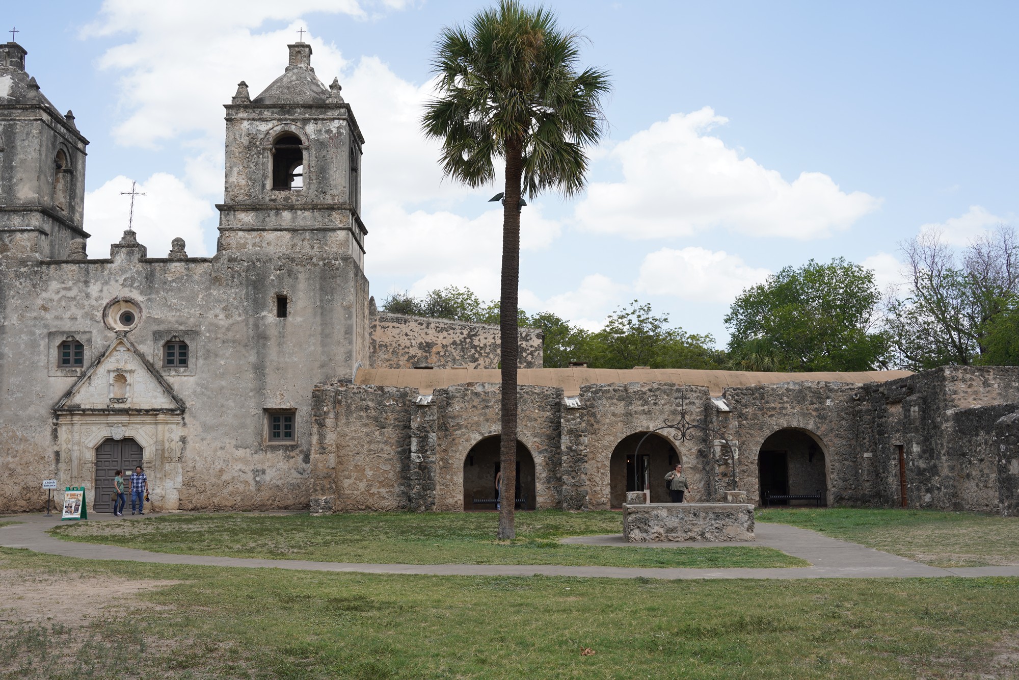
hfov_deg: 49.5
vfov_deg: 34.2
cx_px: 510
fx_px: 1104
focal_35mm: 39
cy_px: 340
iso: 100
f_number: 11
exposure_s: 1/100
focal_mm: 39
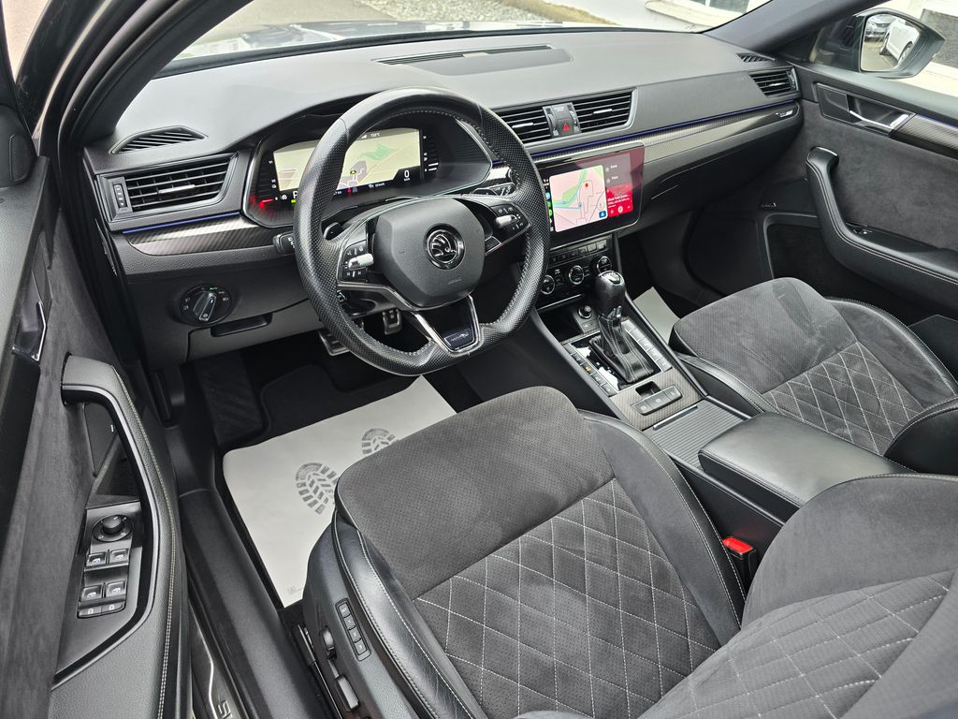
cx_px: 479
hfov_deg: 73.9
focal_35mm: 23
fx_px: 637
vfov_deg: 58.9
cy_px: 360
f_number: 1.7
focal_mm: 6.3
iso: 125
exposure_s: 1/180
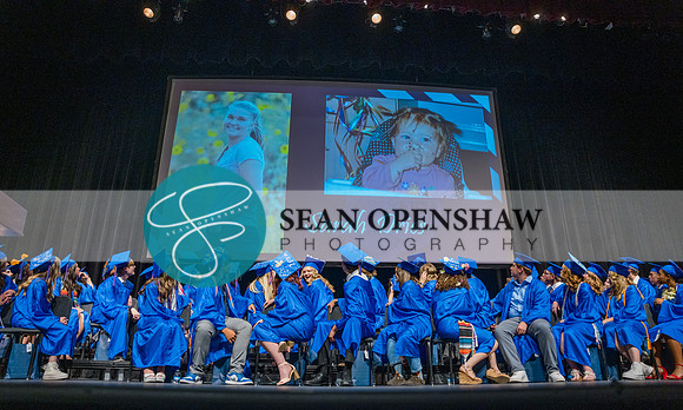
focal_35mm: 25
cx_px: 342
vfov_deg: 48.4
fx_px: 455
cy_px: 228
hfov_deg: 73.7
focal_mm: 24
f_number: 2.8
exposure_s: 1/160
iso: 2500
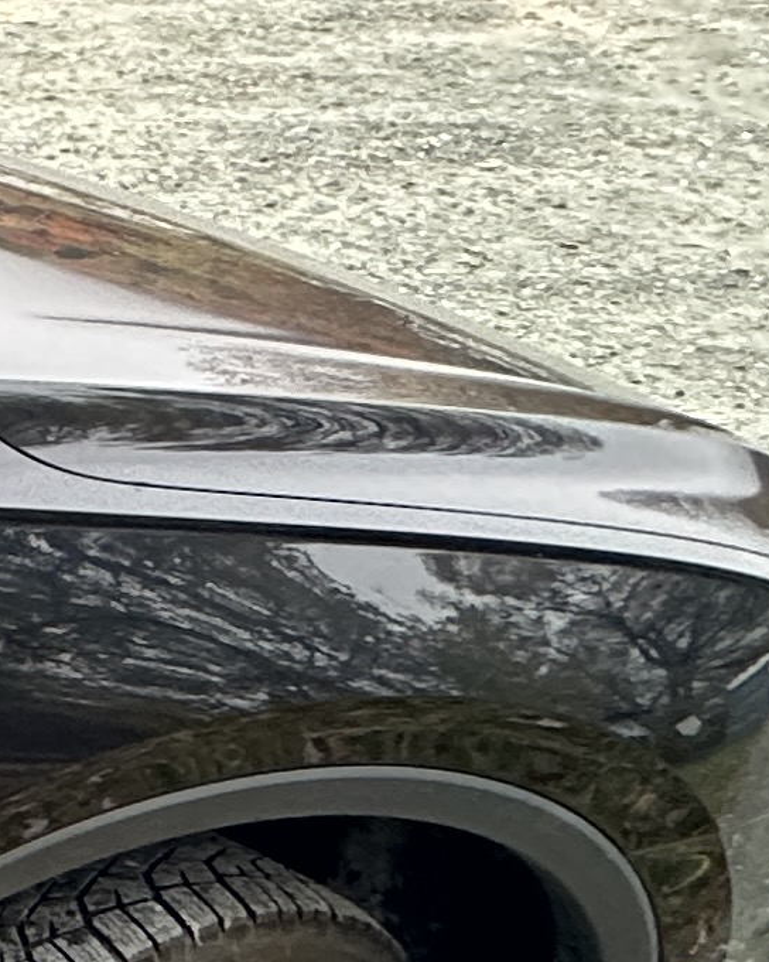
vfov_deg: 22.9
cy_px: 894
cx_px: -1722
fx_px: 2304
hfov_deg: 10.5
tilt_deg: -29.5
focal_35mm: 81
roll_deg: +1.4
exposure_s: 1/99
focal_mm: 2.22
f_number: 2.2
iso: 320
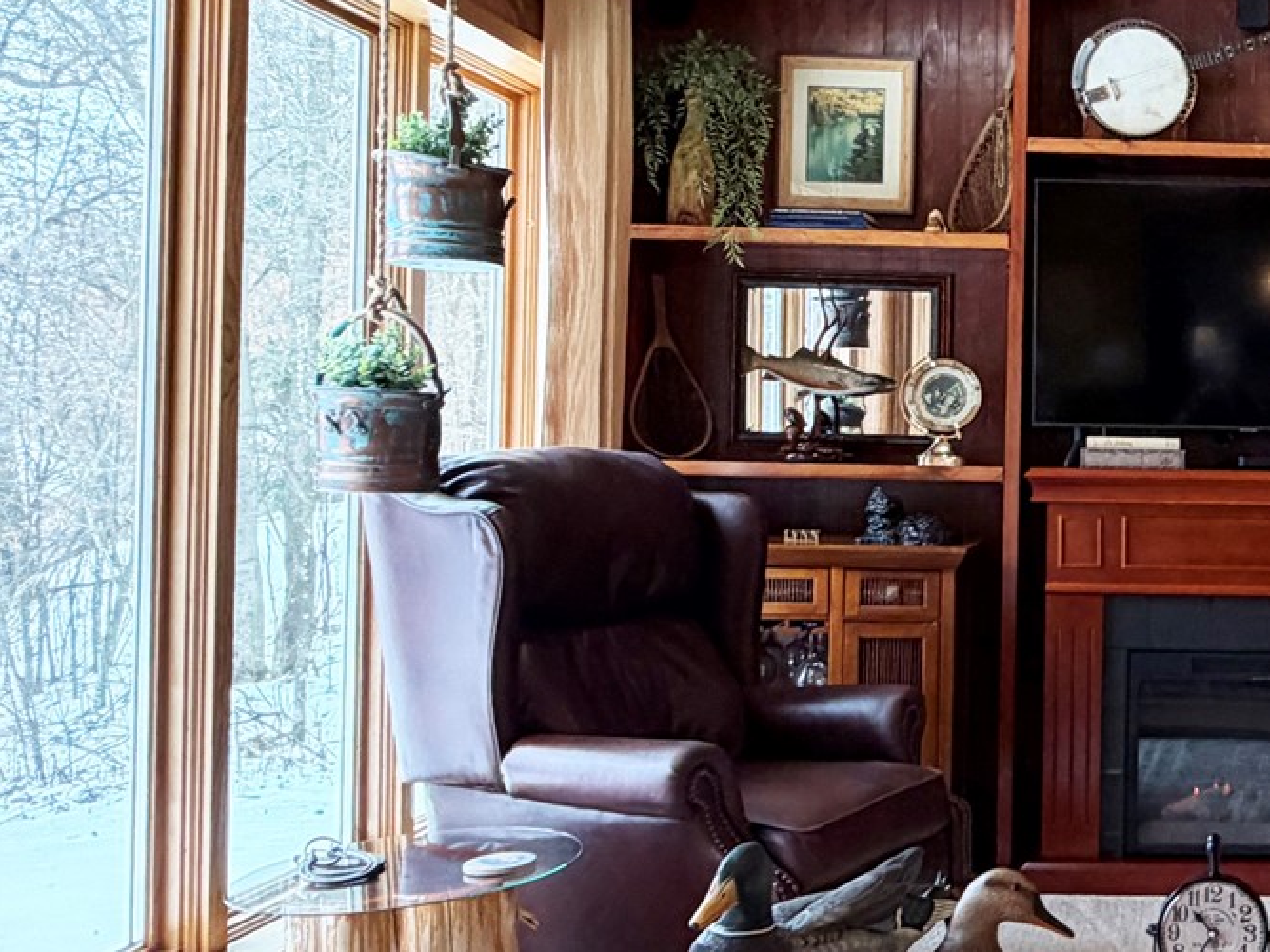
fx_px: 1577
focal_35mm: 43
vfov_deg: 33.6
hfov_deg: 38.4
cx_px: 1299
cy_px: 436
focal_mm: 2.22
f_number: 2.2
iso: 200
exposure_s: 1/120
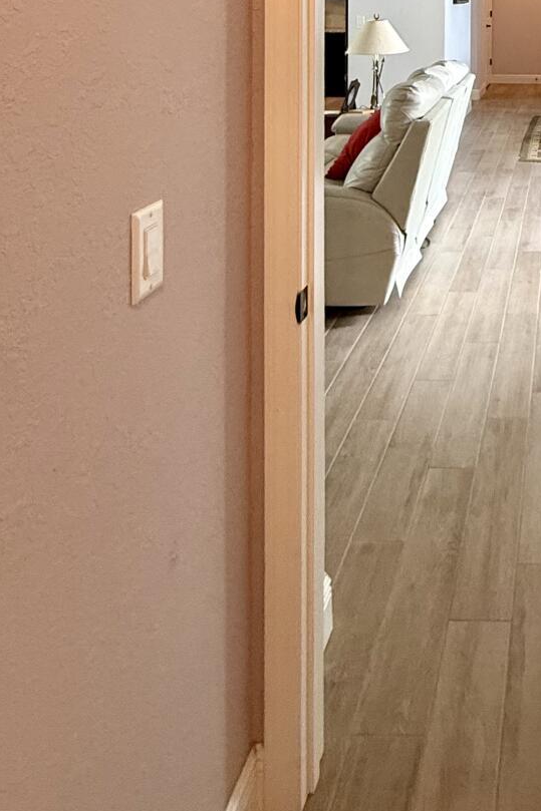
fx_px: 812
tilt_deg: -0.8
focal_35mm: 36
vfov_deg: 45.6
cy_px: 16
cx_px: 559
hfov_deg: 33.3
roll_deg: -1.0
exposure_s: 1/60
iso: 200
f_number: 2.2
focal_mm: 2.22
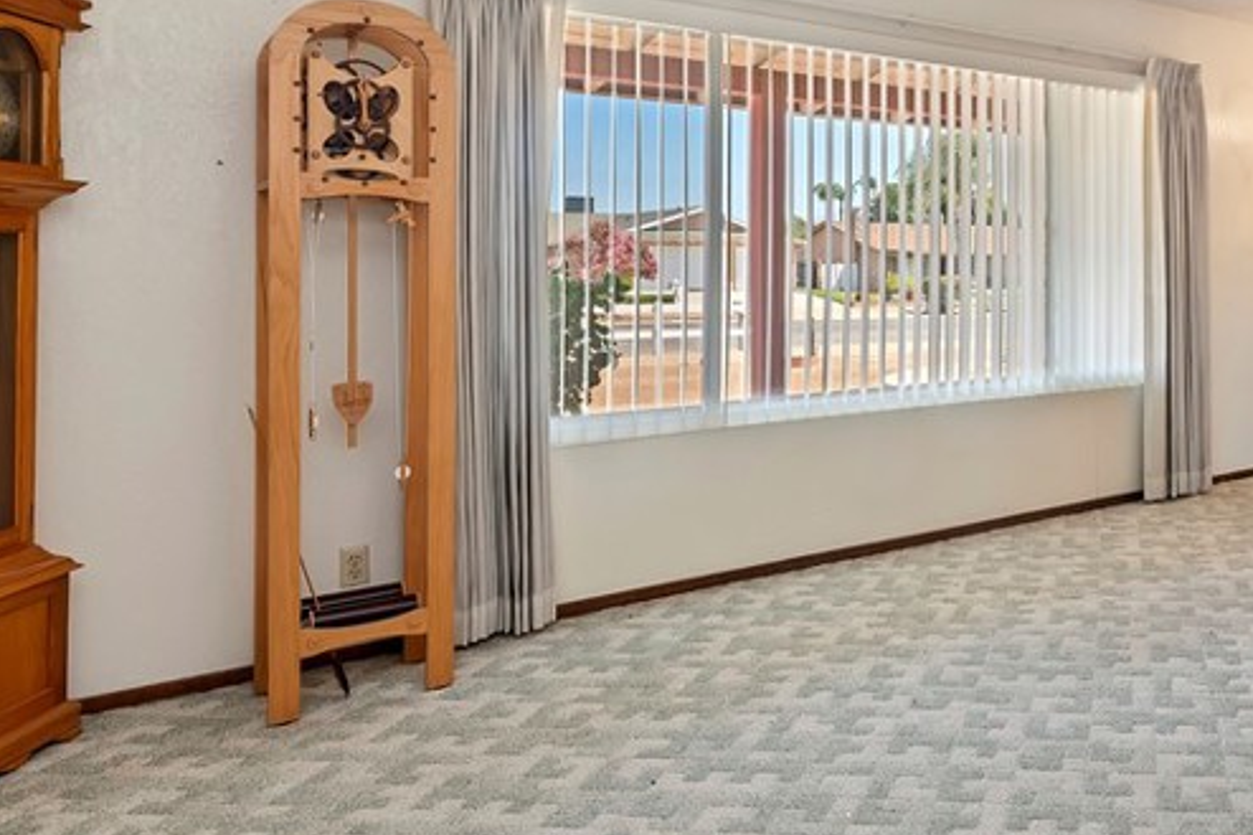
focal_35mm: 29
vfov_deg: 44.6
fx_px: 1009
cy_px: 313
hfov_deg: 55.6
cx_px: 1116
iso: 500
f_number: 10
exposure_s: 1/4
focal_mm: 14
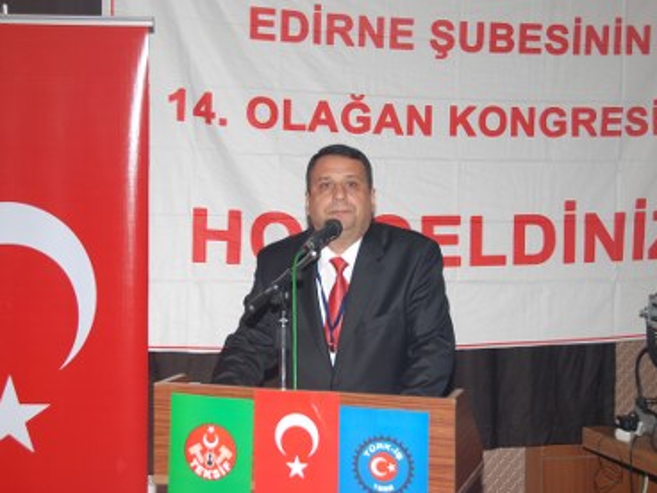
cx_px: 318
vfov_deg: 22.3
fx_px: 1253
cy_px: 250
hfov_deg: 29.4
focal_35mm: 66
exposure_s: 1/60
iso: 200
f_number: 4.5
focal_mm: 40
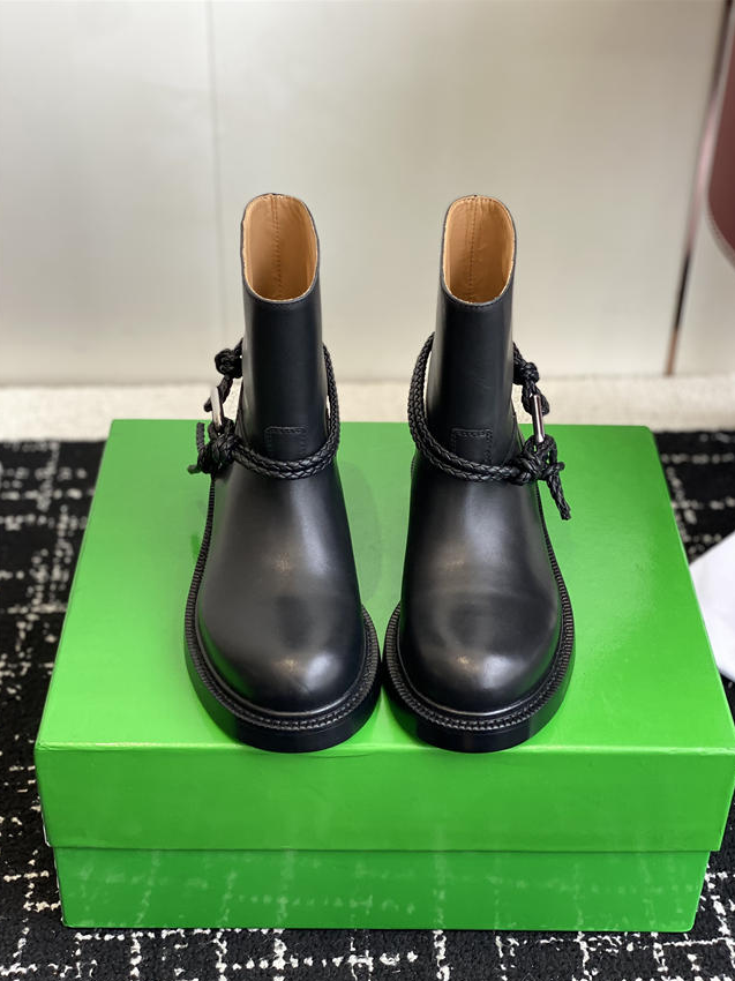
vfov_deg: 36.2
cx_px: 369
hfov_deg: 27.5
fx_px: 1501
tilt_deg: -34.5
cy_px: 499
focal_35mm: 53
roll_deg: -1.8
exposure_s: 1/122
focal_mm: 6
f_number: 2
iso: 50
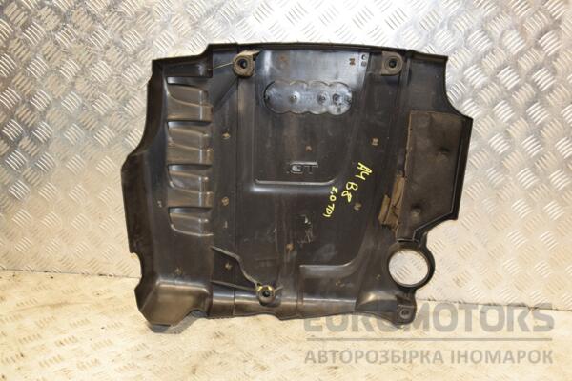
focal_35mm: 42
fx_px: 667
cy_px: 190
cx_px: 286
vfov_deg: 31.9
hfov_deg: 46.4
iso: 800
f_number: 5
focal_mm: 28
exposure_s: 1/125
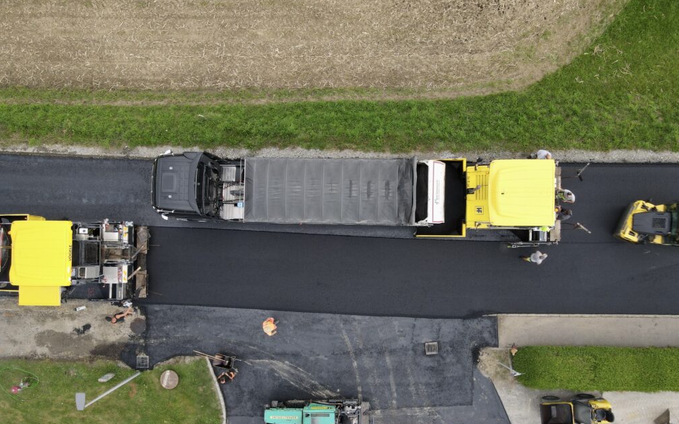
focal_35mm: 26
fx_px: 481
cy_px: 237
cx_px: 345
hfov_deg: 70.4
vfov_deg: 47.5
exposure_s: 1/15
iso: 130
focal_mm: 4.5
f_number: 2.8
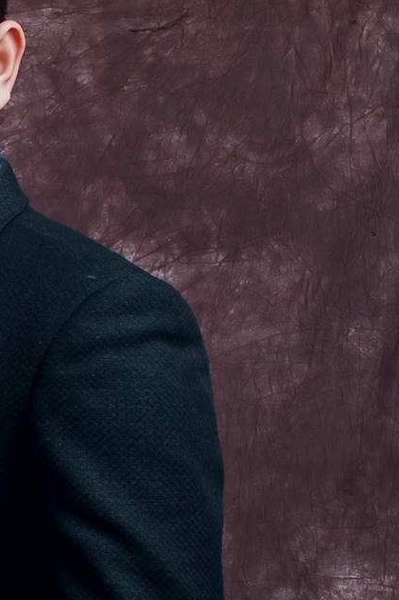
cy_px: 492
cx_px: -87
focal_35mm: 166
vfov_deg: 12.3
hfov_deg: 8.2
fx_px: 2764
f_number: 13
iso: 100
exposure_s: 1/125
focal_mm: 58
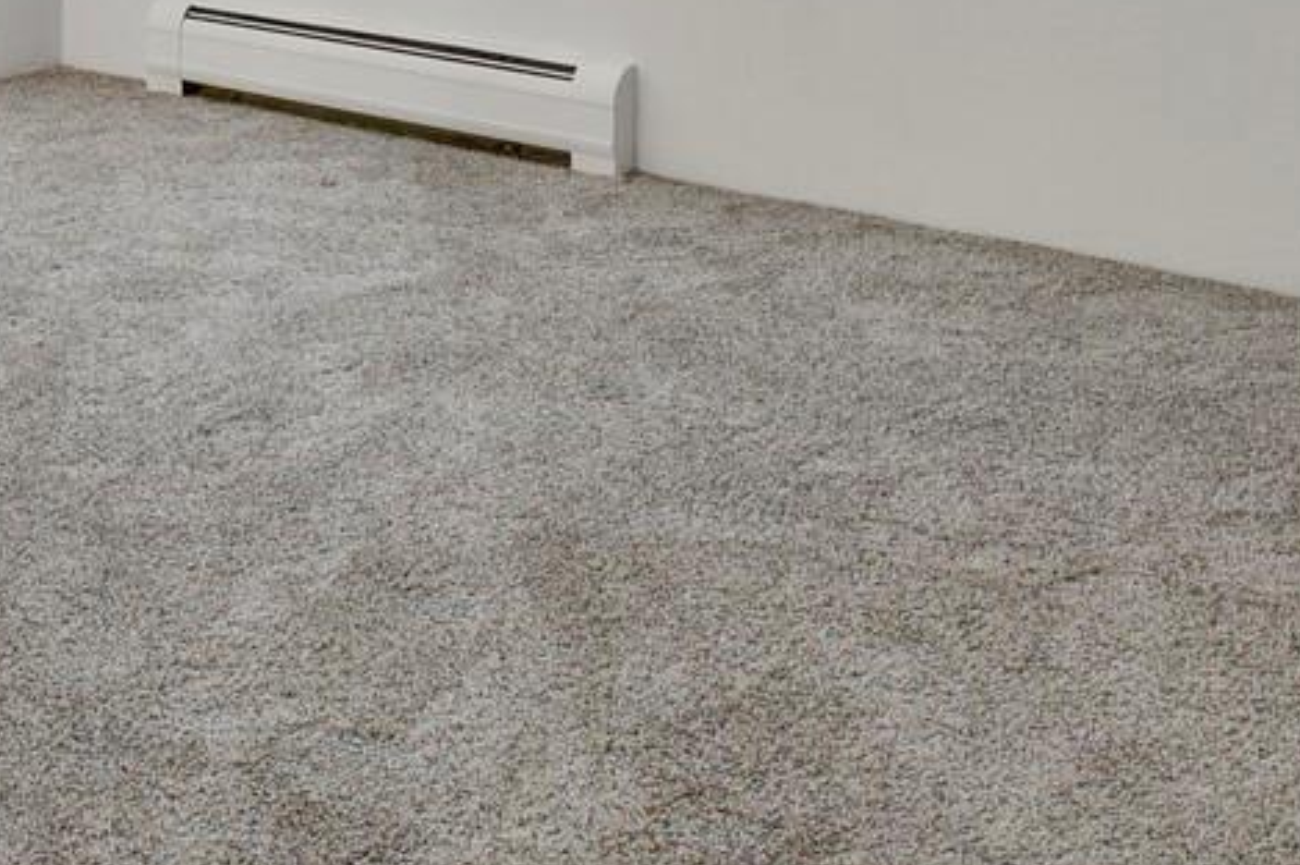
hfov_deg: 34.3
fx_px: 2093
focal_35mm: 58
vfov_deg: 20.5
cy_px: -377
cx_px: 495
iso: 5000
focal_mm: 17
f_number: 8
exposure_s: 1/20
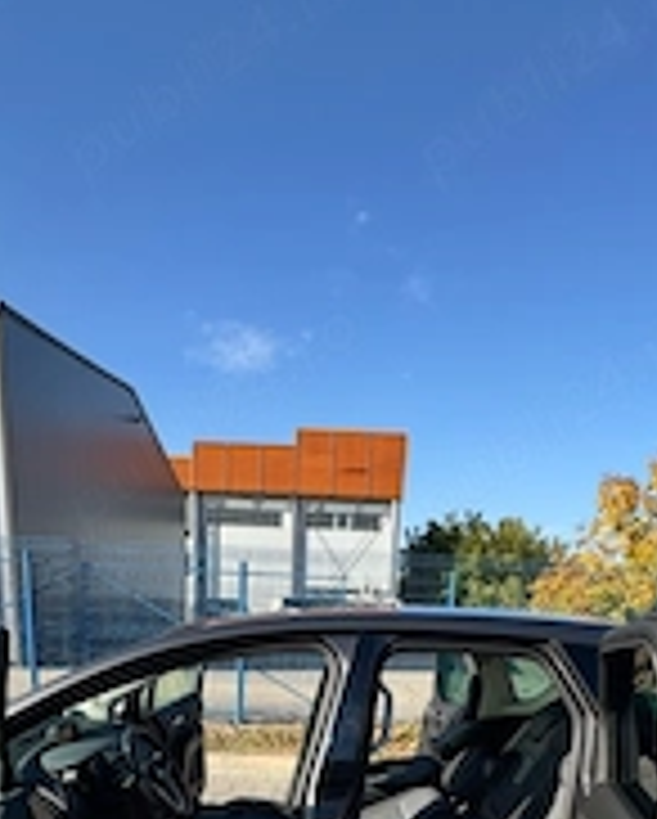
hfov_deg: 48.5
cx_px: 302
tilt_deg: -14.0
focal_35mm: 30
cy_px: 824
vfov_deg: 48.2
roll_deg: -2.6
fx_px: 728
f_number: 2.2
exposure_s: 1/582
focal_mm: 2.22
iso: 50
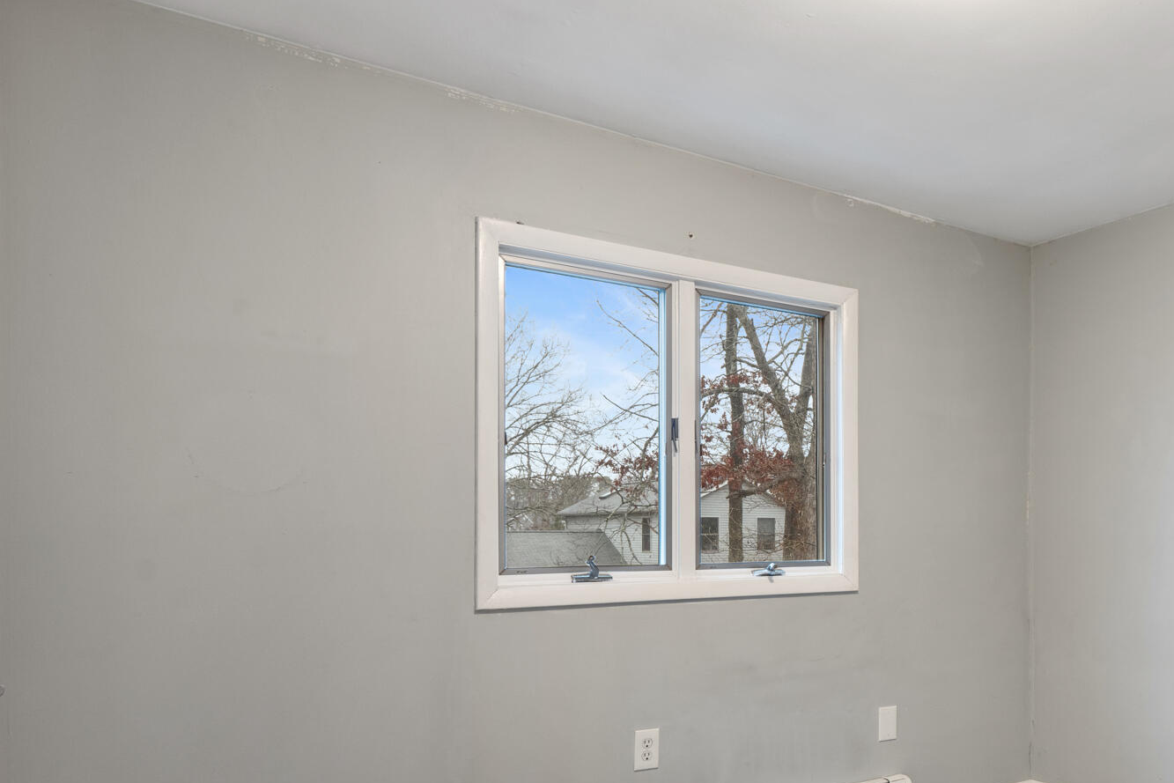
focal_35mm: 30
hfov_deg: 56.0
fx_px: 978
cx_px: 988
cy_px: 557
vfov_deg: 42.7
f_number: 8
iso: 400
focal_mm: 16
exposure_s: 1/1.67
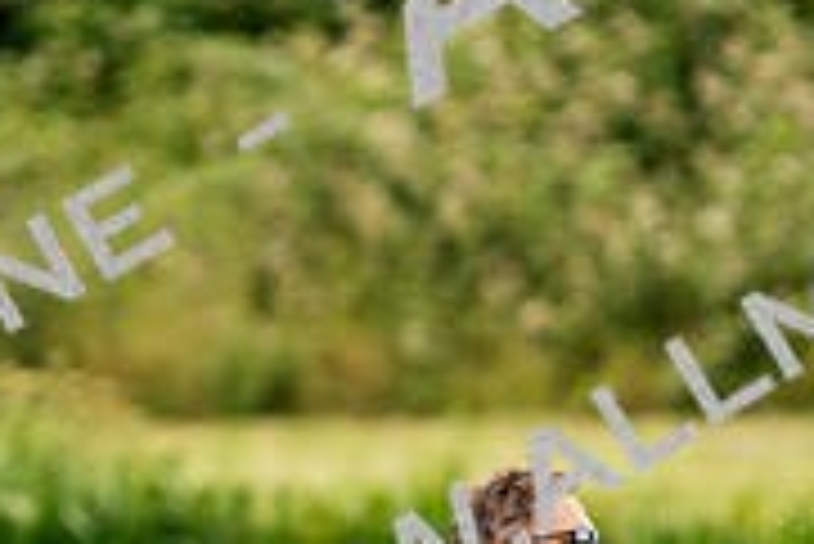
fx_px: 32404
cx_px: 643
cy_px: 767
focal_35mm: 1432
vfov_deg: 1.0
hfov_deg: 1.4
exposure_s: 1/2000
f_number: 6.3
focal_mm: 448
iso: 500
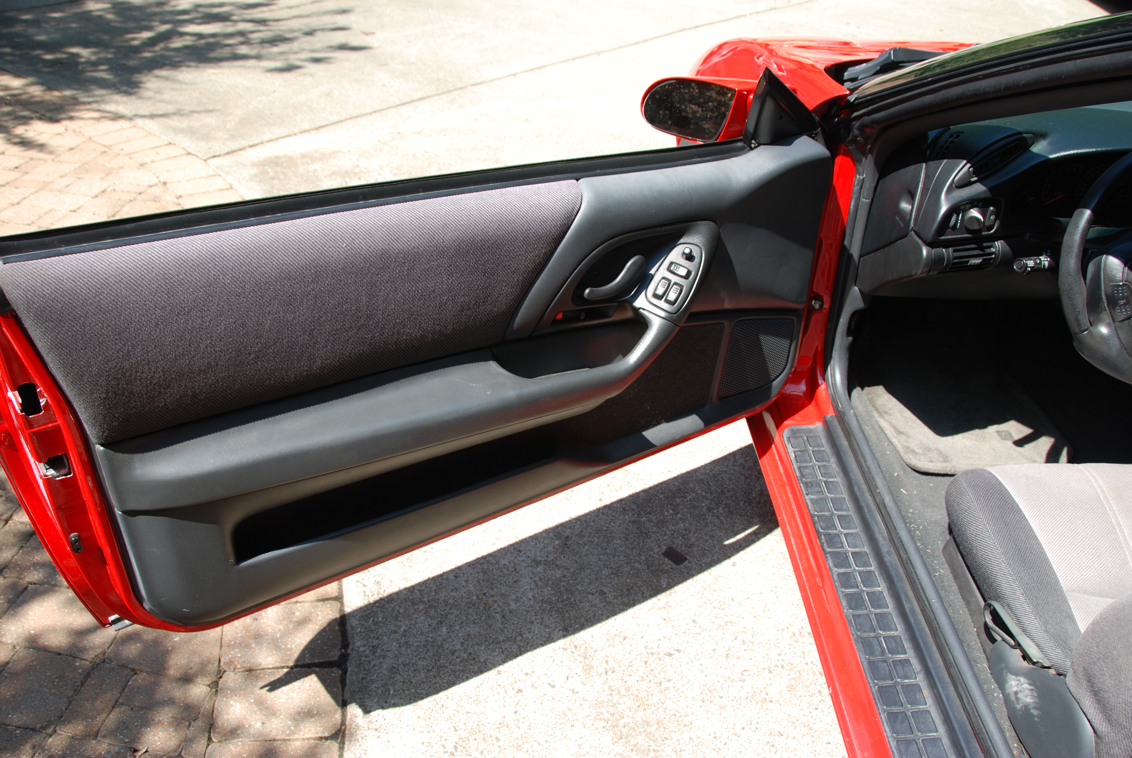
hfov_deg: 67.3
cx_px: 566
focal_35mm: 27
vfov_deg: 48.0
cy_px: 379
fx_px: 850
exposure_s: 1/125
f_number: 5.6
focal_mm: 18
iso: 100
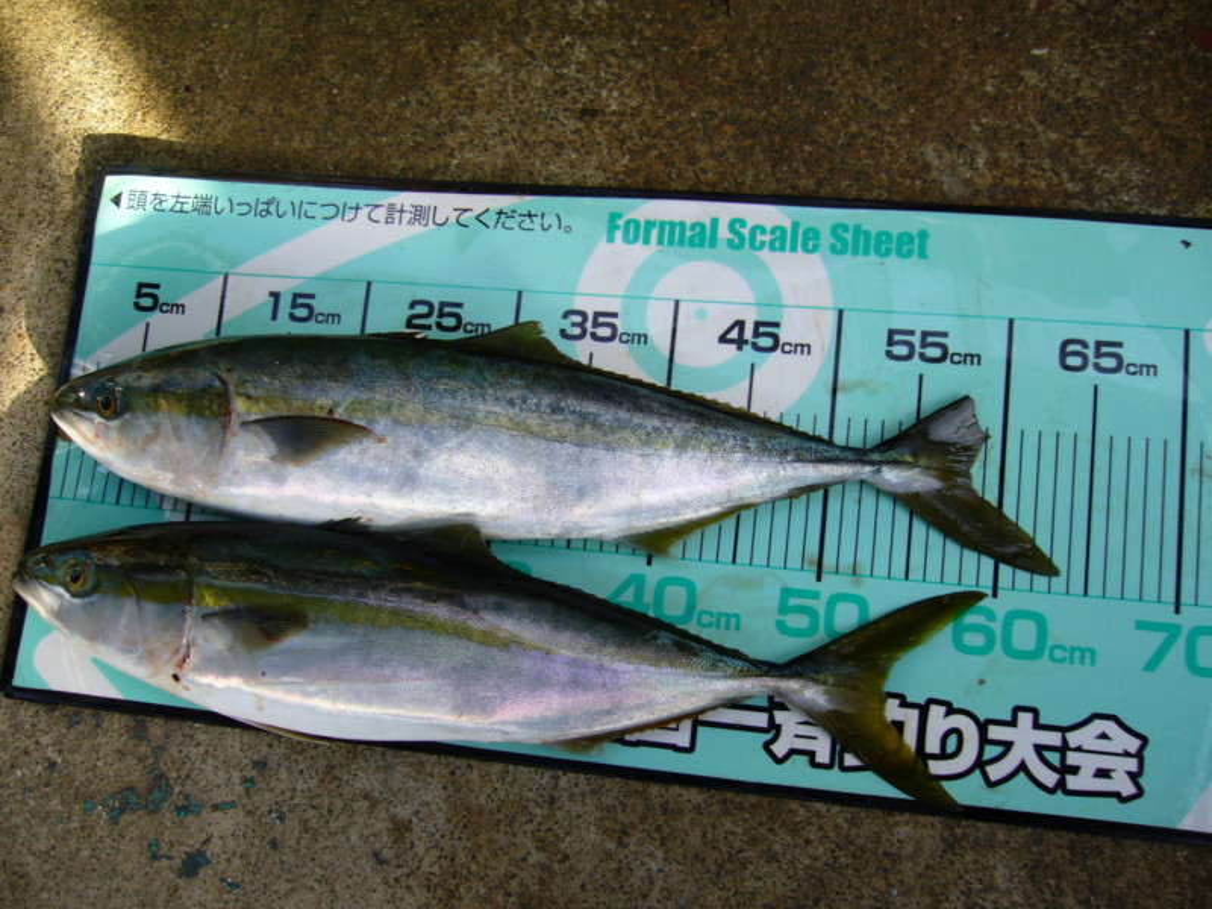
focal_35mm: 35
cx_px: 606
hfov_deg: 52.6
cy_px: 454
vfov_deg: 40.7
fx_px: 1225
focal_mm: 5.8
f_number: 2.8
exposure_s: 1/125
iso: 80
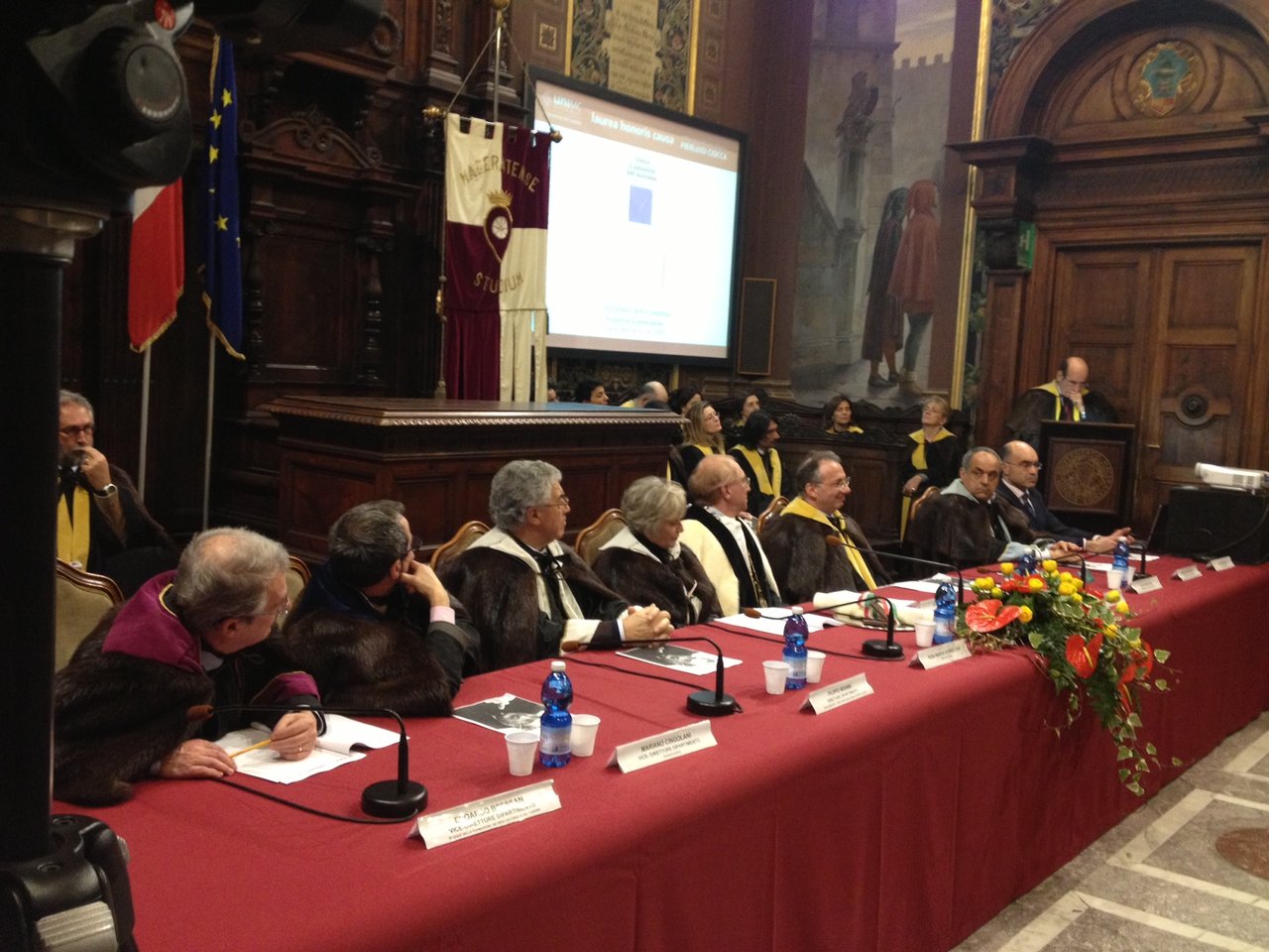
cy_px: 476
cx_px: 634
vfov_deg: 40.7
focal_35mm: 35
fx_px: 1283
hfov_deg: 52.6
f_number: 2.4
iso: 250
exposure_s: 1/20
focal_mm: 4.28
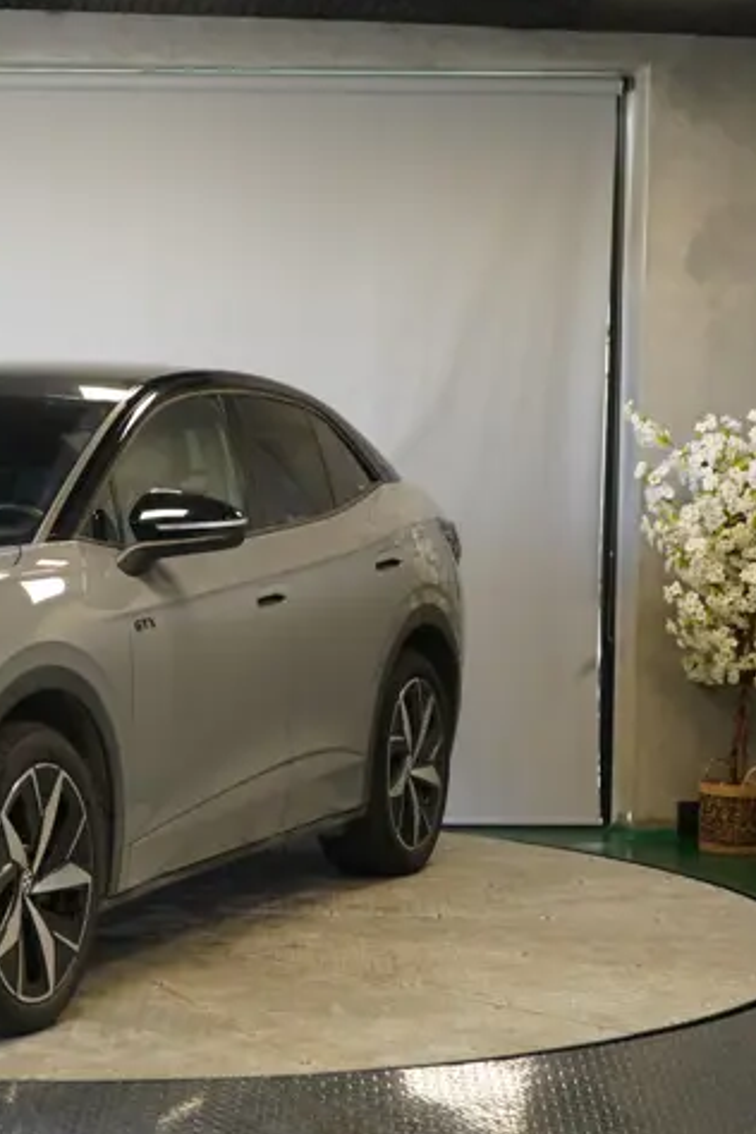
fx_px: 2677
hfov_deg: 15.8
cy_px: 567
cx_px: -7
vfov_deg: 23.9
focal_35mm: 85
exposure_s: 1/160
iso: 2500
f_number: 5
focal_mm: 56
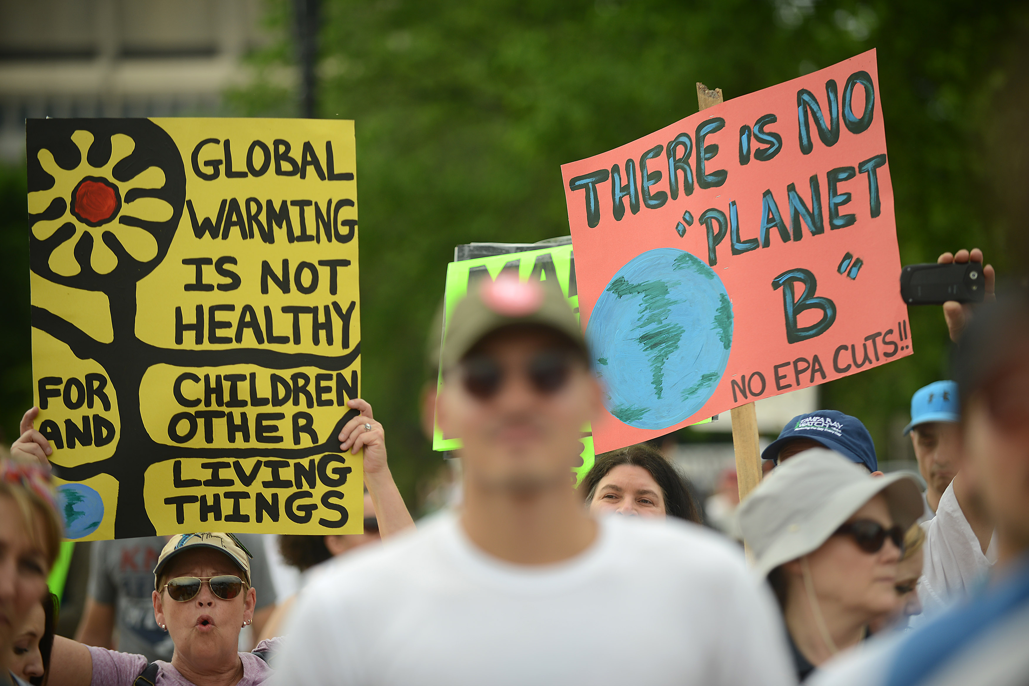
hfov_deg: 13.7
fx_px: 4287
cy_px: 343
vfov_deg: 9.1
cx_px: 514
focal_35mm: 150
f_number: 2.8
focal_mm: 150
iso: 100
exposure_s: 1/800
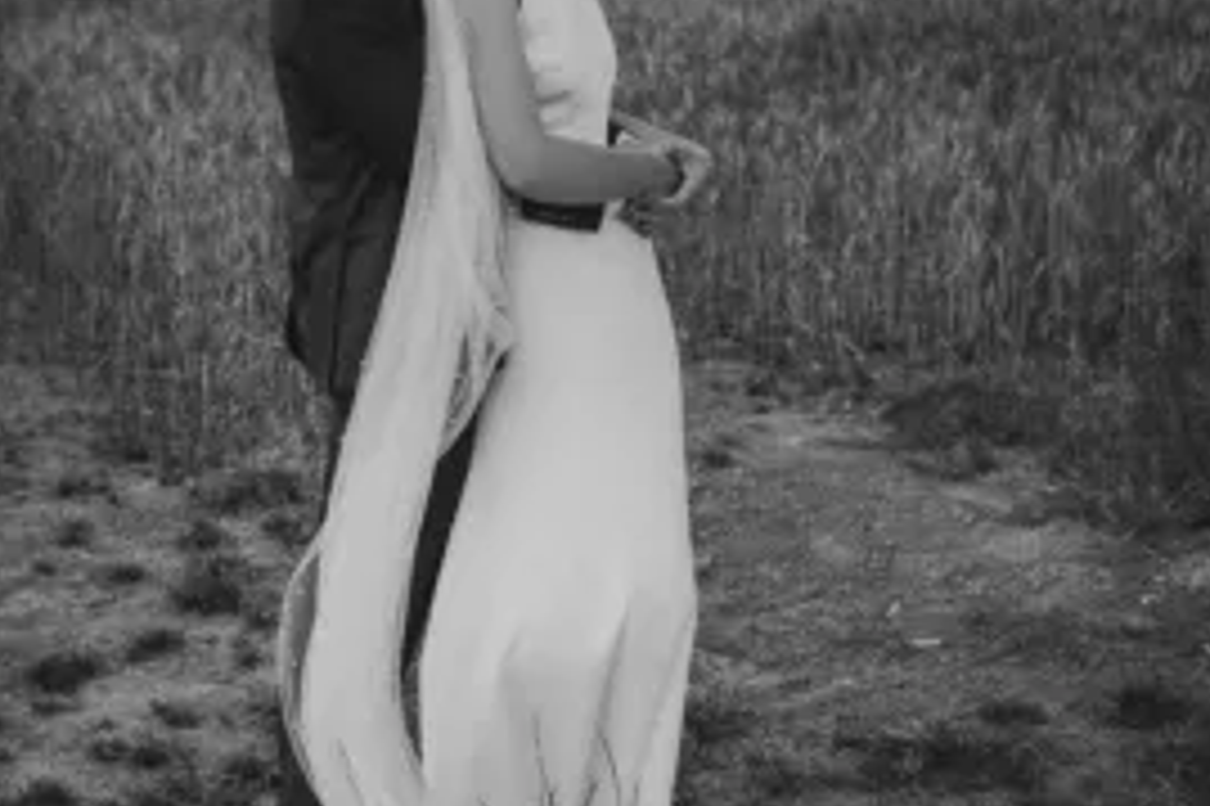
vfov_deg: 17.4
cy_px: 288
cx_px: 380
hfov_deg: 25.8
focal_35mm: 78
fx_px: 2620
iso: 100
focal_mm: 35
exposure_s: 1/4000
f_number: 2.2
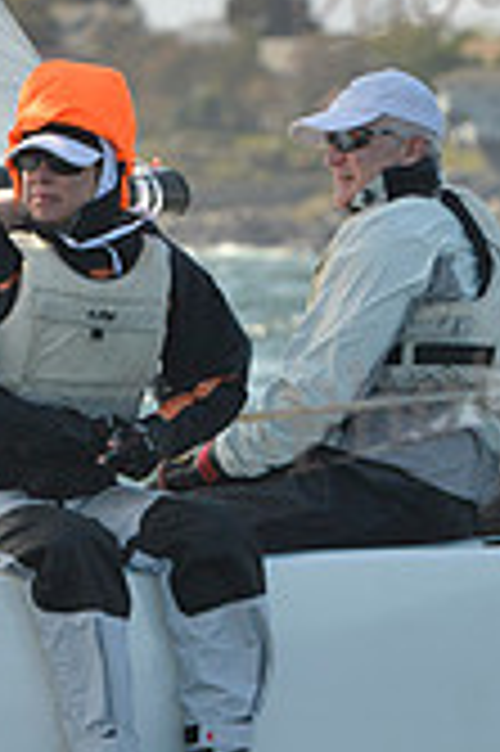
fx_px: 11252
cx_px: 50
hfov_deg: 2.5
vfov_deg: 3.8
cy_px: 655
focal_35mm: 539
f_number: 7.1
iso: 400
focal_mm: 155
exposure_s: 1/1600
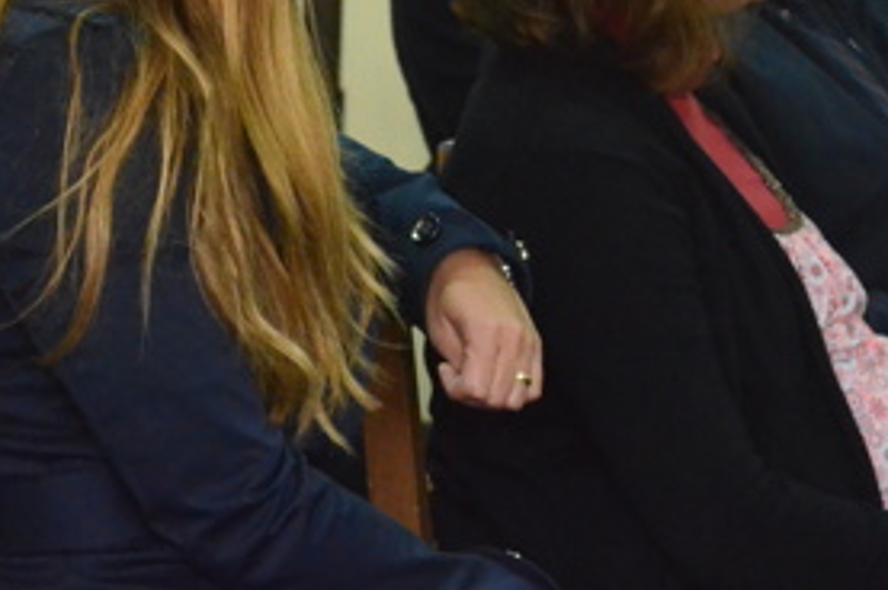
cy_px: 10
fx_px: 6997
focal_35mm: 284
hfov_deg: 7.2
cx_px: -42
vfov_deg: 4.8
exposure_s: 1/125
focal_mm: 82
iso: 6400
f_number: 9
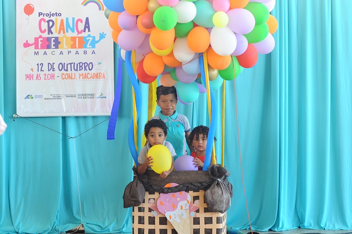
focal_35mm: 50
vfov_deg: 27.0
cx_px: 176
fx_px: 489
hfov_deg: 39.6
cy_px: 117
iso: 400
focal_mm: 50
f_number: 2.8
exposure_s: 1/100
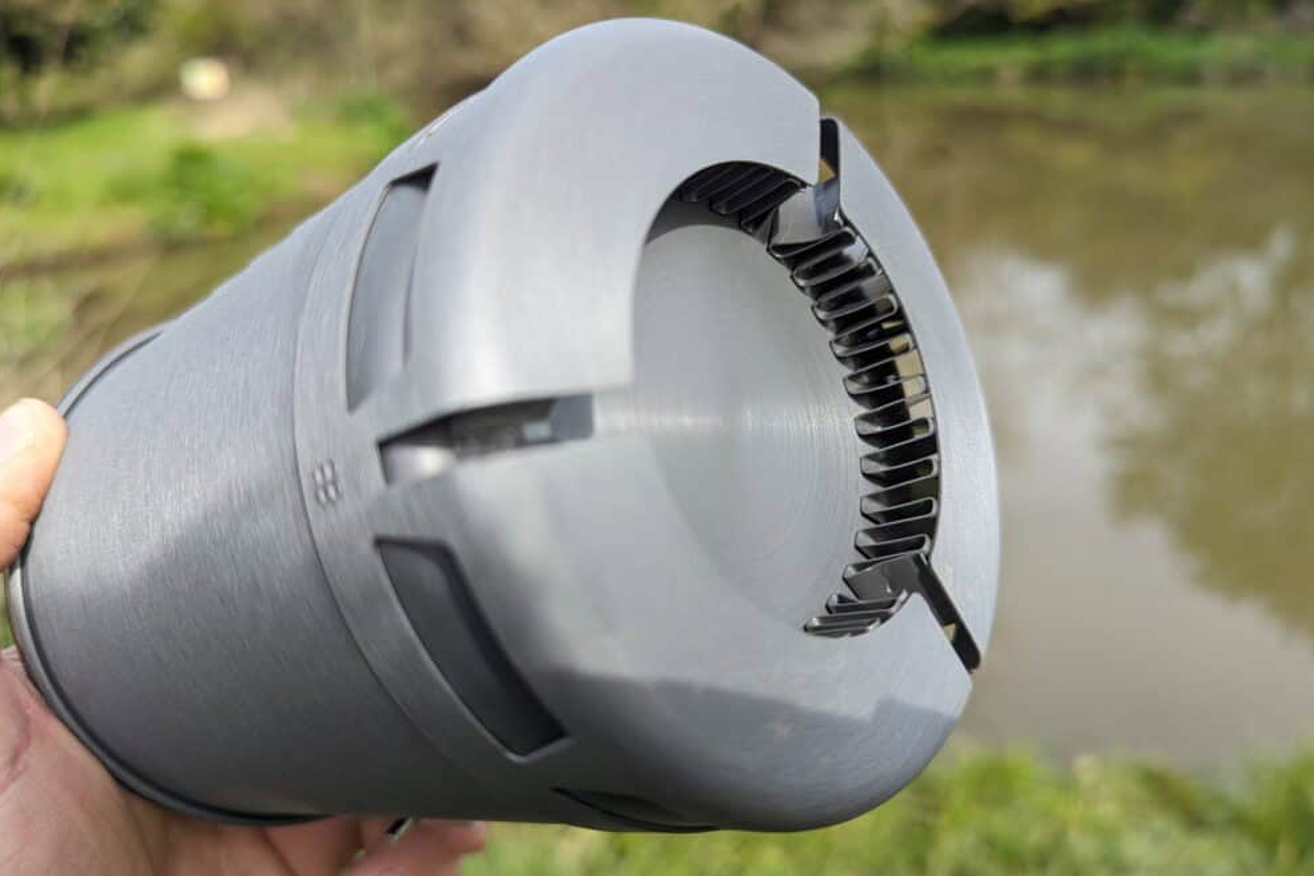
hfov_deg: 69.4
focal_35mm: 26
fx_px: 949
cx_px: 677
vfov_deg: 49.6
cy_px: 439
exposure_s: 1/583
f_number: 1.9
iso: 39
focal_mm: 6.8
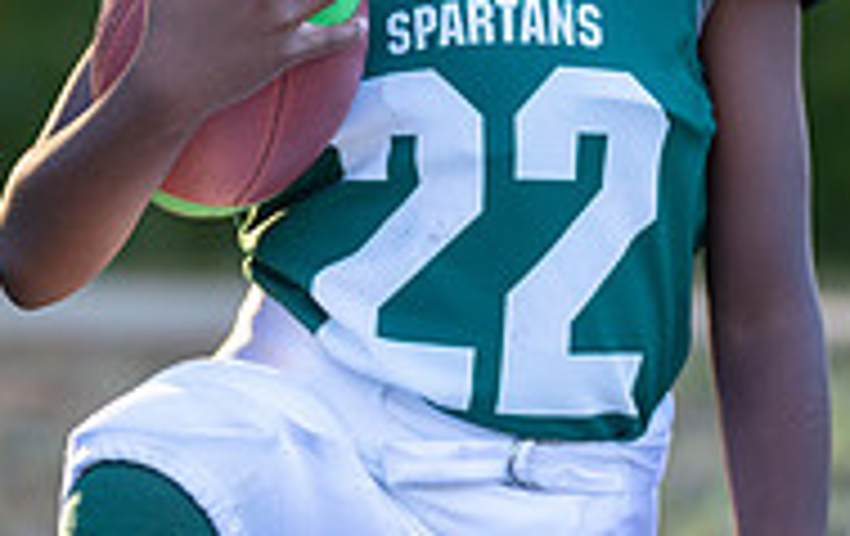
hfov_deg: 5.1
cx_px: 526
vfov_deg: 3.2
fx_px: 9471
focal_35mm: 408
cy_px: -19
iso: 250
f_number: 2.8
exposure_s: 1/320
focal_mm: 125
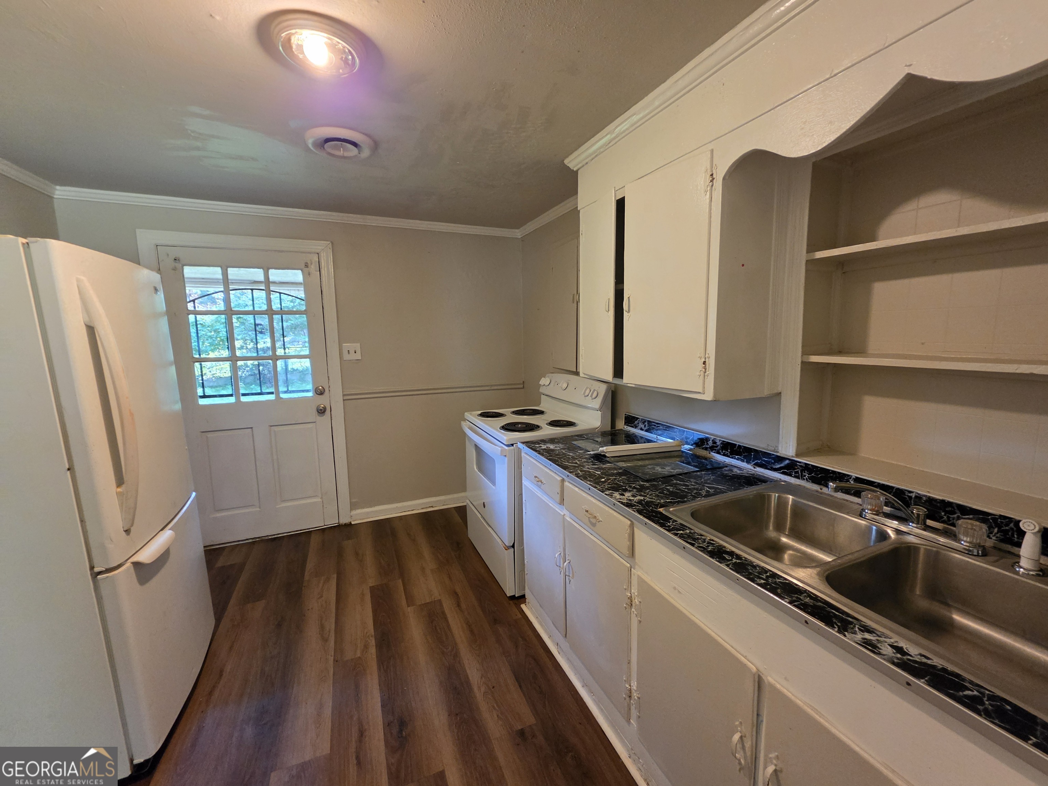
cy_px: 393
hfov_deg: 106.2
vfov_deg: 89.9
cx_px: 524
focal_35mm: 13
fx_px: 394
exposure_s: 1/60
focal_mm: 2.2
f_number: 1.9
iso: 500
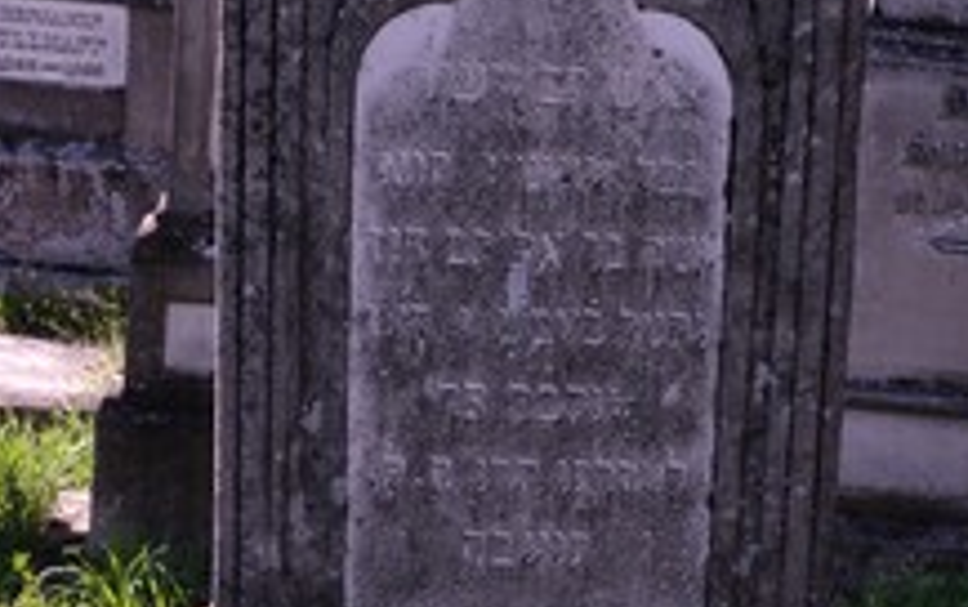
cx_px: 638
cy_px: 553
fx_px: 2376
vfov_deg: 14.4
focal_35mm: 90
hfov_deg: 22.9
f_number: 5.6
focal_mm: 21.4
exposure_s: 1/640
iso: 400
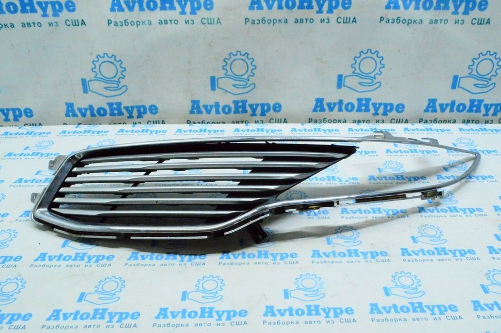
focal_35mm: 32
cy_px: 165
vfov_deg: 41.0
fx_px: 445
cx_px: 262
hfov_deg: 58.7
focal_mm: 20
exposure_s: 1/80
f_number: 25
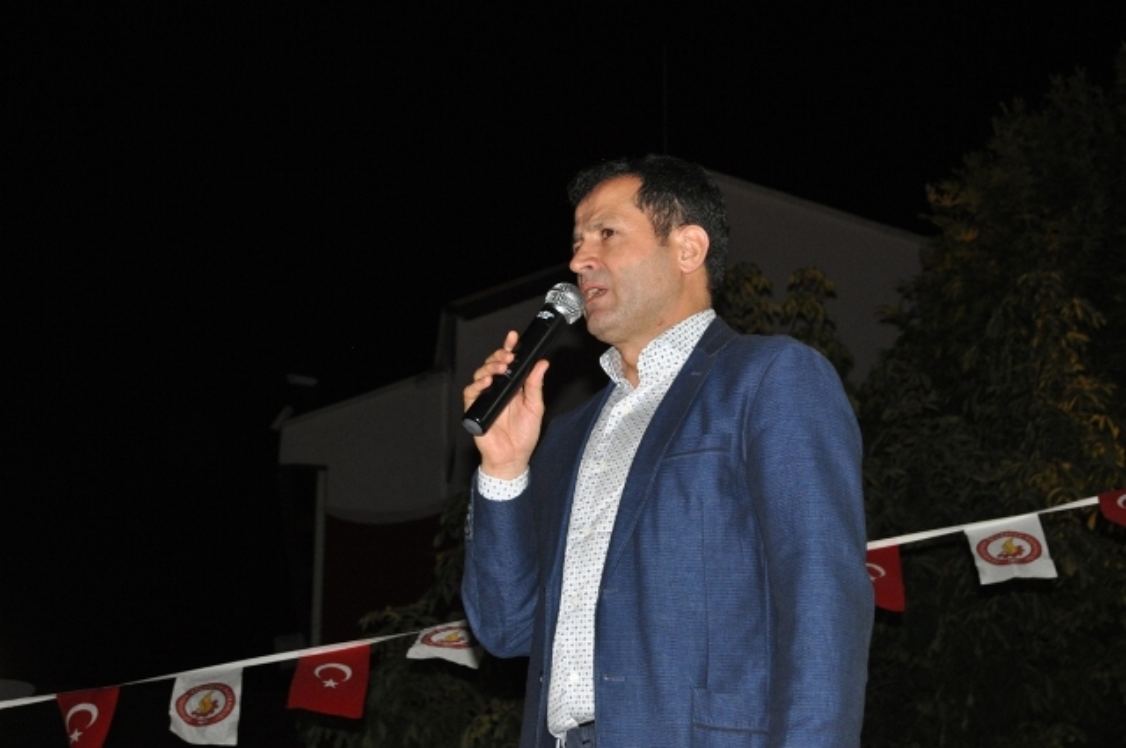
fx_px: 2437
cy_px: 374
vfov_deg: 17.4
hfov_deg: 26.0
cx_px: 563
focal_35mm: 78
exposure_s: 1/60
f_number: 5.6
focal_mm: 52
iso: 800
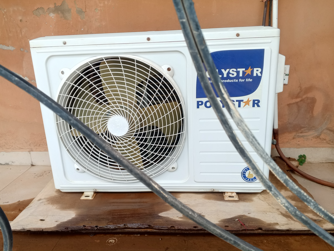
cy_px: 126
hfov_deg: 65.3
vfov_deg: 51.4
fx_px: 261
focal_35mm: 27
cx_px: 167
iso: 134
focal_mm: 4.19
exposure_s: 1/120
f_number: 1.6
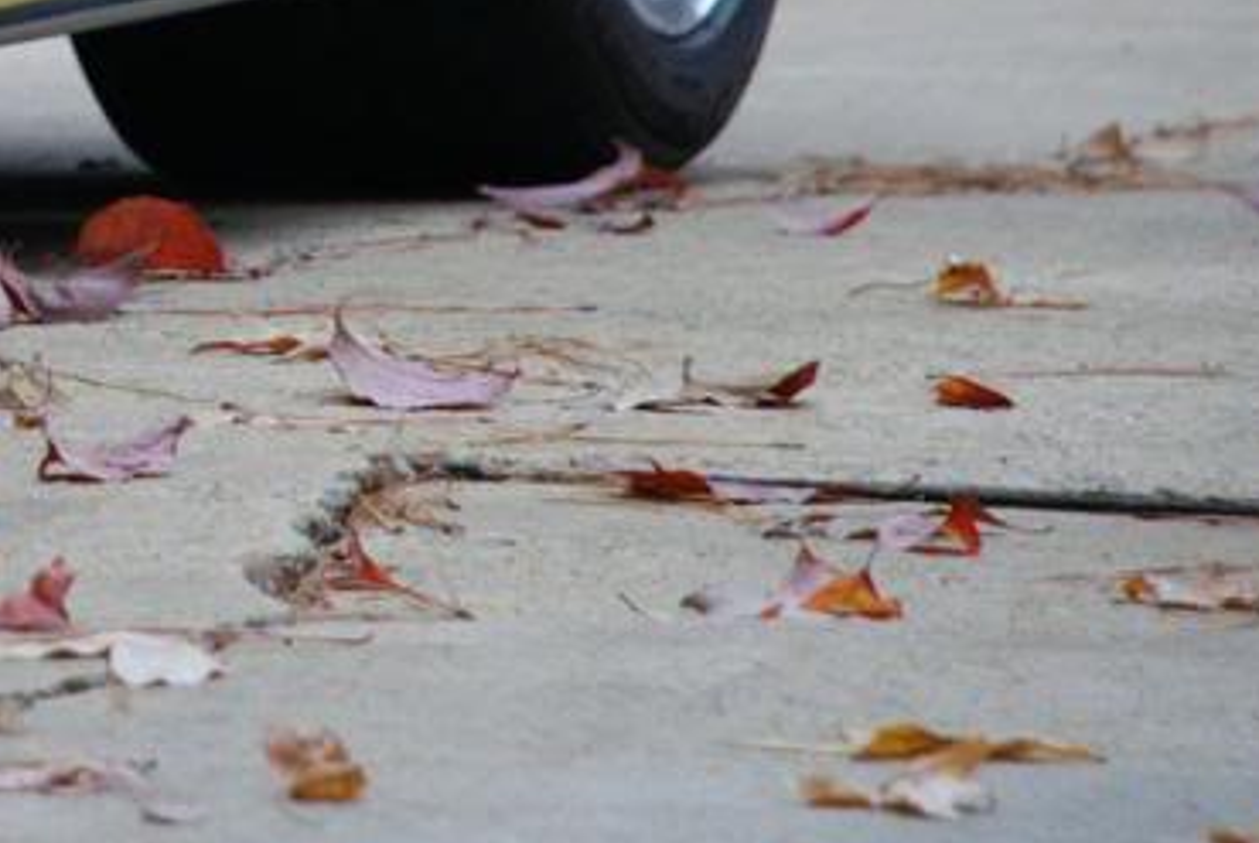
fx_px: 19691
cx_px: -440
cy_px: -271
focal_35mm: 562
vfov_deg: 2.4
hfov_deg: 3.7
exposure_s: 1/100
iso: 400
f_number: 5.6
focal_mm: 135
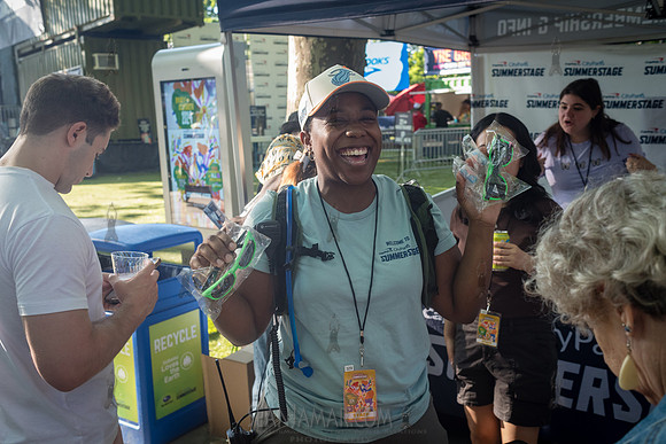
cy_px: 222
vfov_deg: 37.9
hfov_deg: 54.4
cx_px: 333
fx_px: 648
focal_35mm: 35
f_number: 5.6
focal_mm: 35
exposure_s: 1/320
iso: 1250
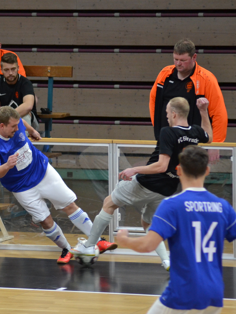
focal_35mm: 318
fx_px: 2891
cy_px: 160
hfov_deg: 4.7
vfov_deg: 6.2
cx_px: -4
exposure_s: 1/500
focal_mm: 140
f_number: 4.2
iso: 1800
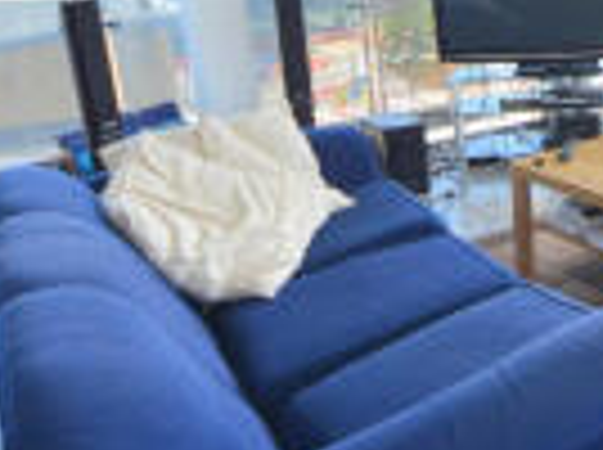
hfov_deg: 34.0
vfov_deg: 34.0
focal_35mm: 41
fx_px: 713
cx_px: 770
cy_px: 92
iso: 400
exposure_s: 1/60
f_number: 7.1
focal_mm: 8
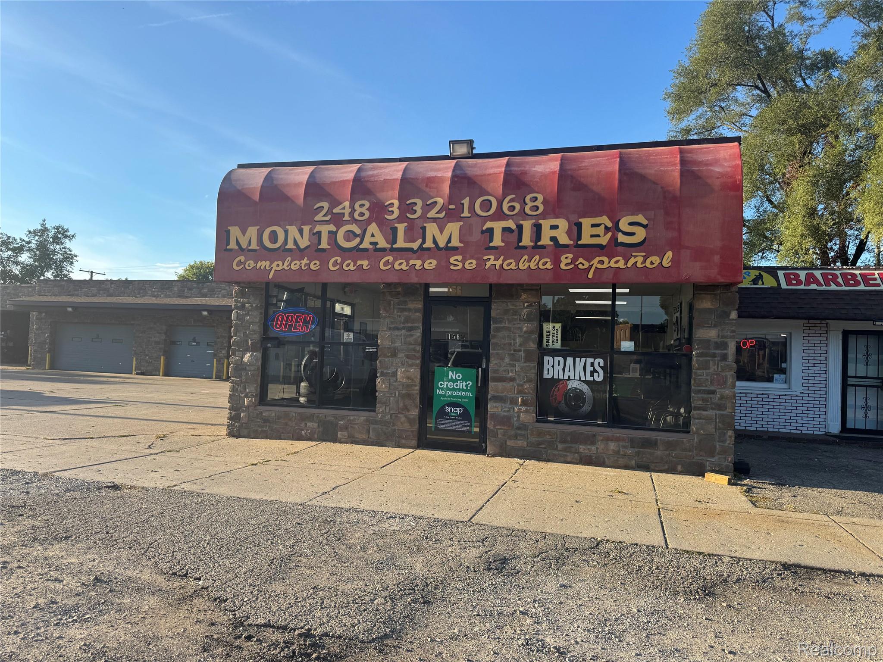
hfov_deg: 71.6
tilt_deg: +1.7
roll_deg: -1.6
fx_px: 612
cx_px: 442
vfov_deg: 56.8
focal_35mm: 24
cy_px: 331
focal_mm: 6.76
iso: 80
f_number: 1.78
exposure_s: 1/2041
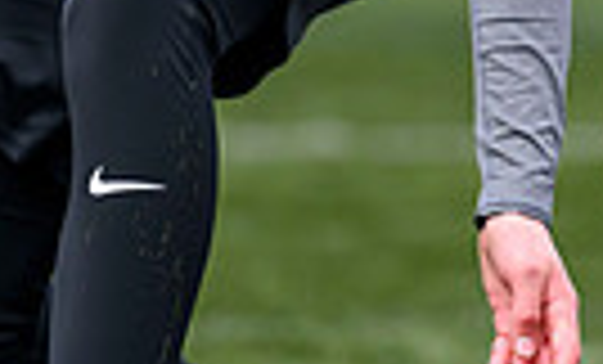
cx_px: 1007
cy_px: 520
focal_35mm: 2017
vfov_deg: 0.6
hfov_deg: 1.1
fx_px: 32845
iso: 500
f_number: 3.5
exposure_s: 1/1600
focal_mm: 400
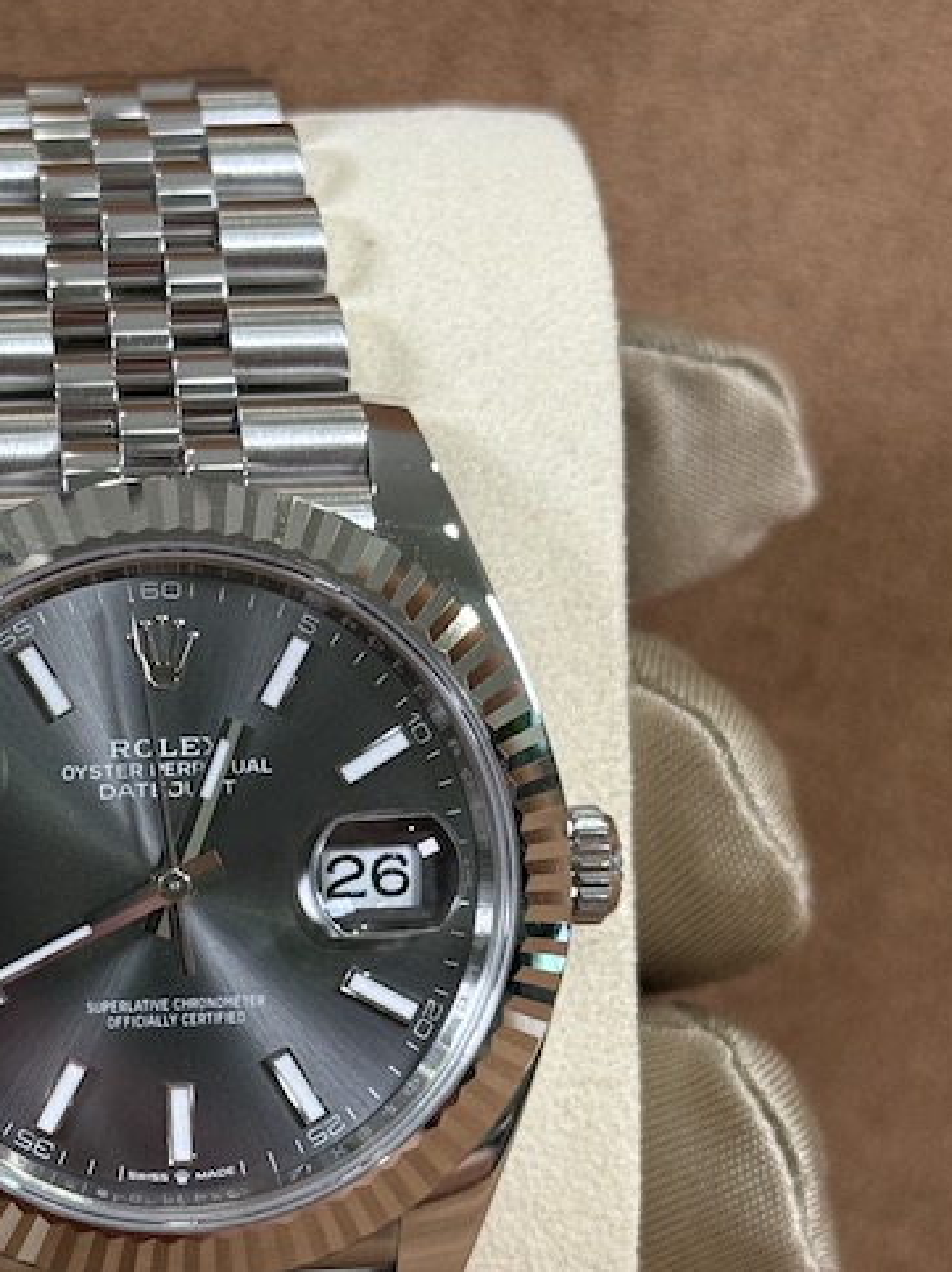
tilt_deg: -24.6
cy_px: 874
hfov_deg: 14.4
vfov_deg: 19.2
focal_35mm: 102
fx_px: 3744
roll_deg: -0.5
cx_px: 166
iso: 80
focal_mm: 6.76
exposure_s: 1/60
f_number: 1.78
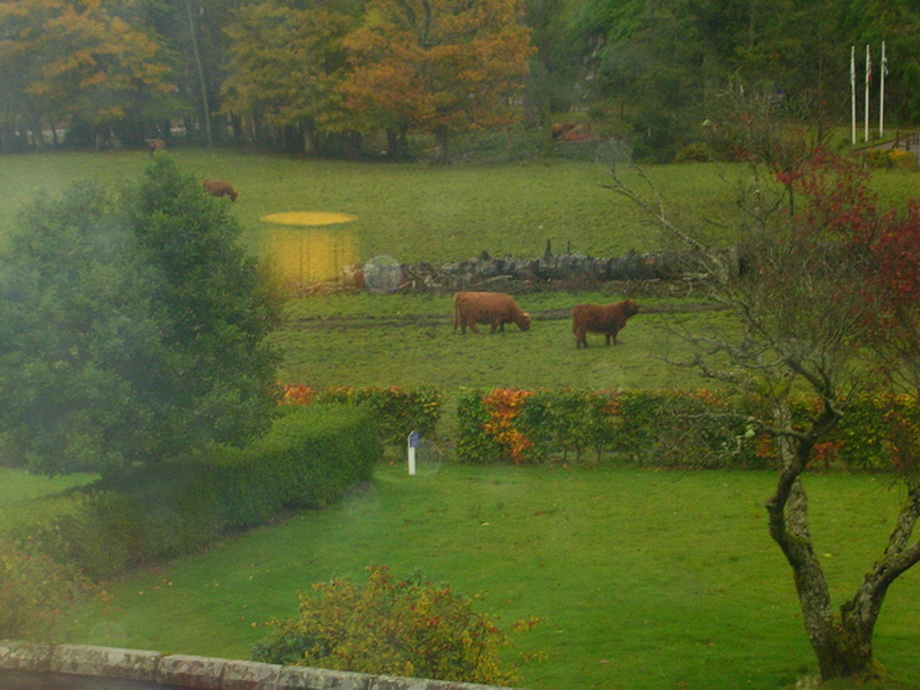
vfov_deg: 12.9
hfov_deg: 17.1
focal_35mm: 115
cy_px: 345
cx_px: 460
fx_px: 3056
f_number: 4.9
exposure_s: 1/60.1
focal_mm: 17.4
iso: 147
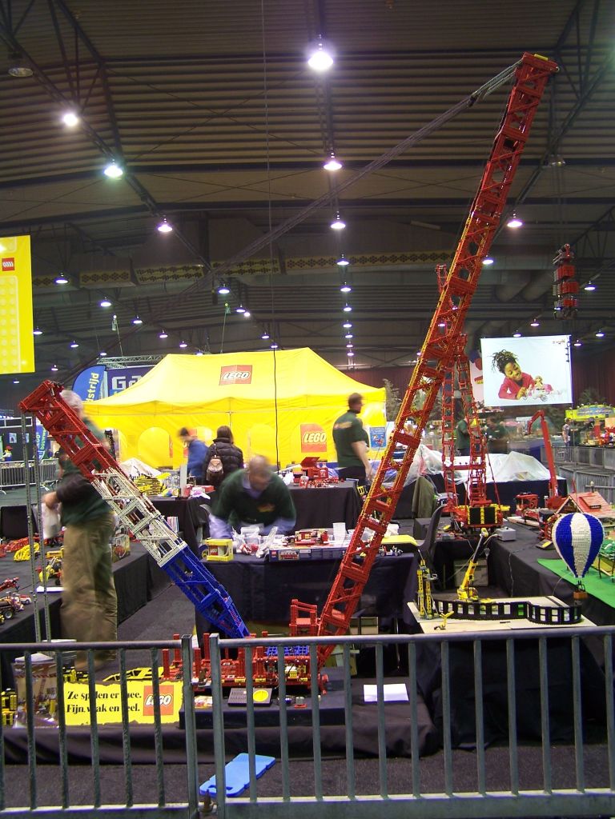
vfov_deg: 49.0
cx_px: 308
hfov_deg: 37.7
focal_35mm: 38
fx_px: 900
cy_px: 410
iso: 80
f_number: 2.8
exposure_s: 1/2
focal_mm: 6.3
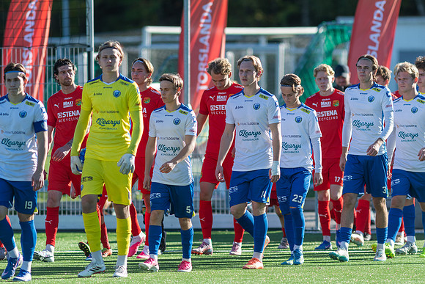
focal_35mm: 473
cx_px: 212
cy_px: 142
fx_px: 5587
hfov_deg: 4.4
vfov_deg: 2.9
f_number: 3.2
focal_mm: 300
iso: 220
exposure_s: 1/2000
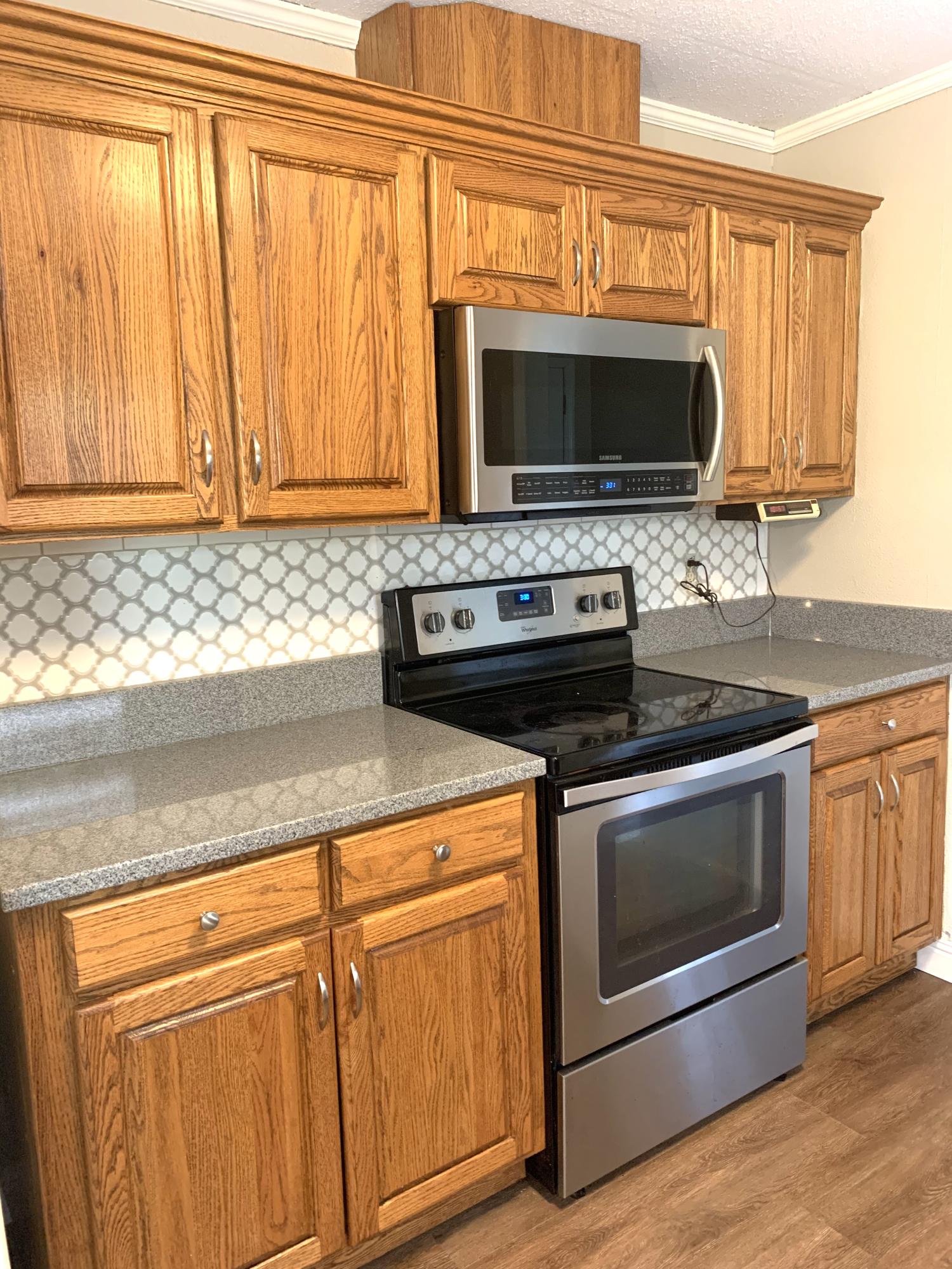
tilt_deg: -8.9
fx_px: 953
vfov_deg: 67.3
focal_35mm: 26
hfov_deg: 53.1
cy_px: 634
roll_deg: +1.6
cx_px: 476
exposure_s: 1/40
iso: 400
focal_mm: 4.25
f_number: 1.8
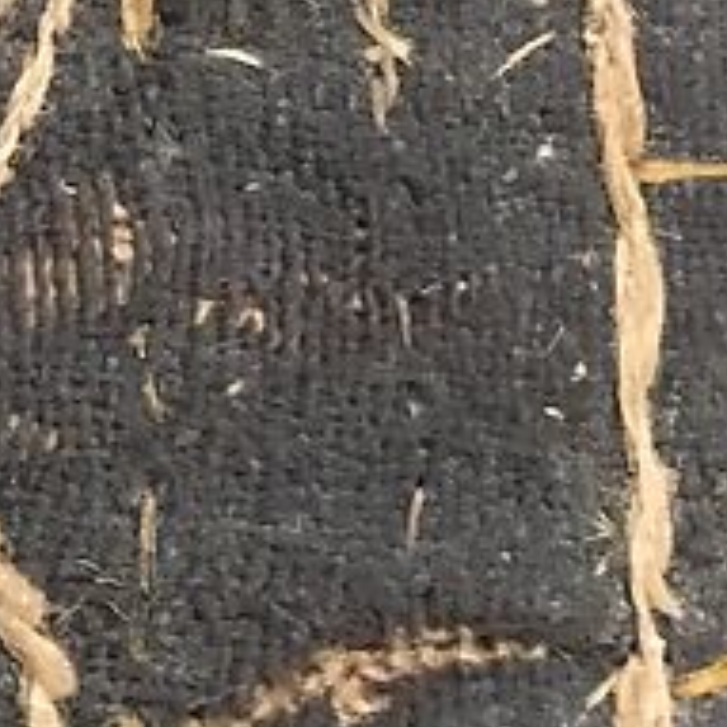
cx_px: -826
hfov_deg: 9.9
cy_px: 362
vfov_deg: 10.9
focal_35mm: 161
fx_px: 3826
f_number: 2.2
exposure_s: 1/30
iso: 200
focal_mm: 4.15
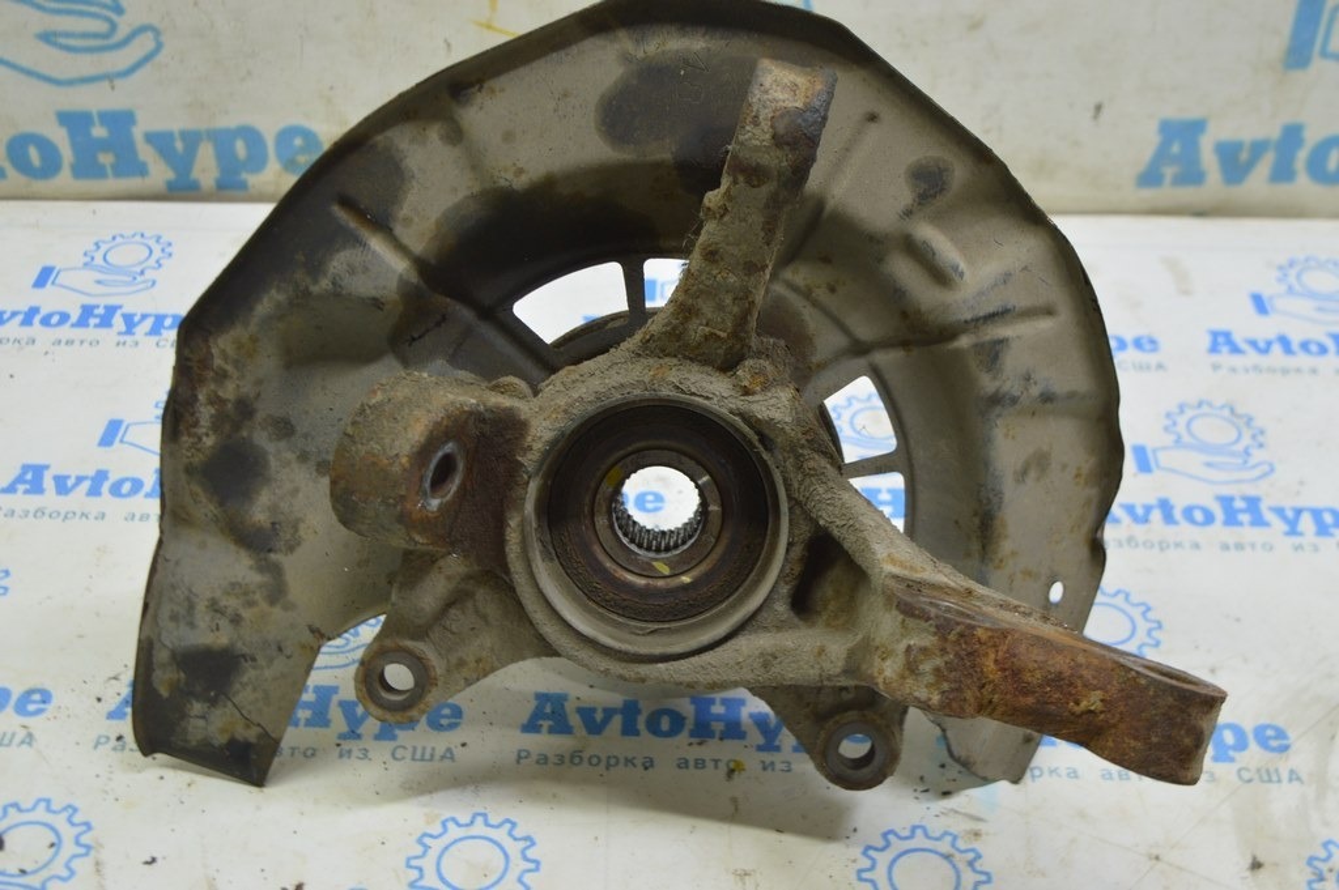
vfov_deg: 28.9
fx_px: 1728
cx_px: 670
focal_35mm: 46
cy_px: 445
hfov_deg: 42.4
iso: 400
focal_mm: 31
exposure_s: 1/20
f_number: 5.6
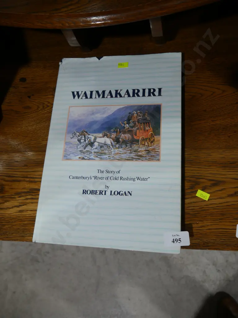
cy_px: 159
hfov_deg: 49.7
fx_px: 257
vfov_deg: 63.4
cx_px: 119
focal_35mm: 28
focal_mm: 14
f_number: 3.5
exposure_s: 1/125
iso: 200
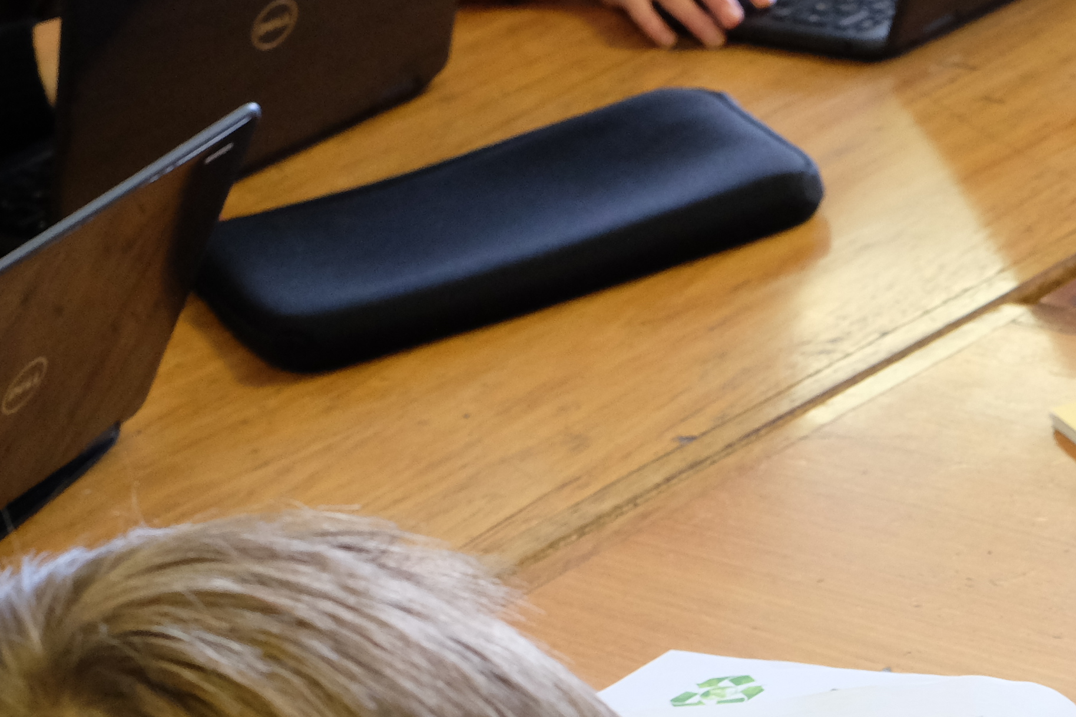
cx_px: 1164
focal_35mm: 142
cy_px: 944
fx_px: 4244
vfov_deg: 9.5
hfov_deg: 14.1
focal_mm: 35
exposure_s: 1/60
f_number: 5.6
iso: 2500
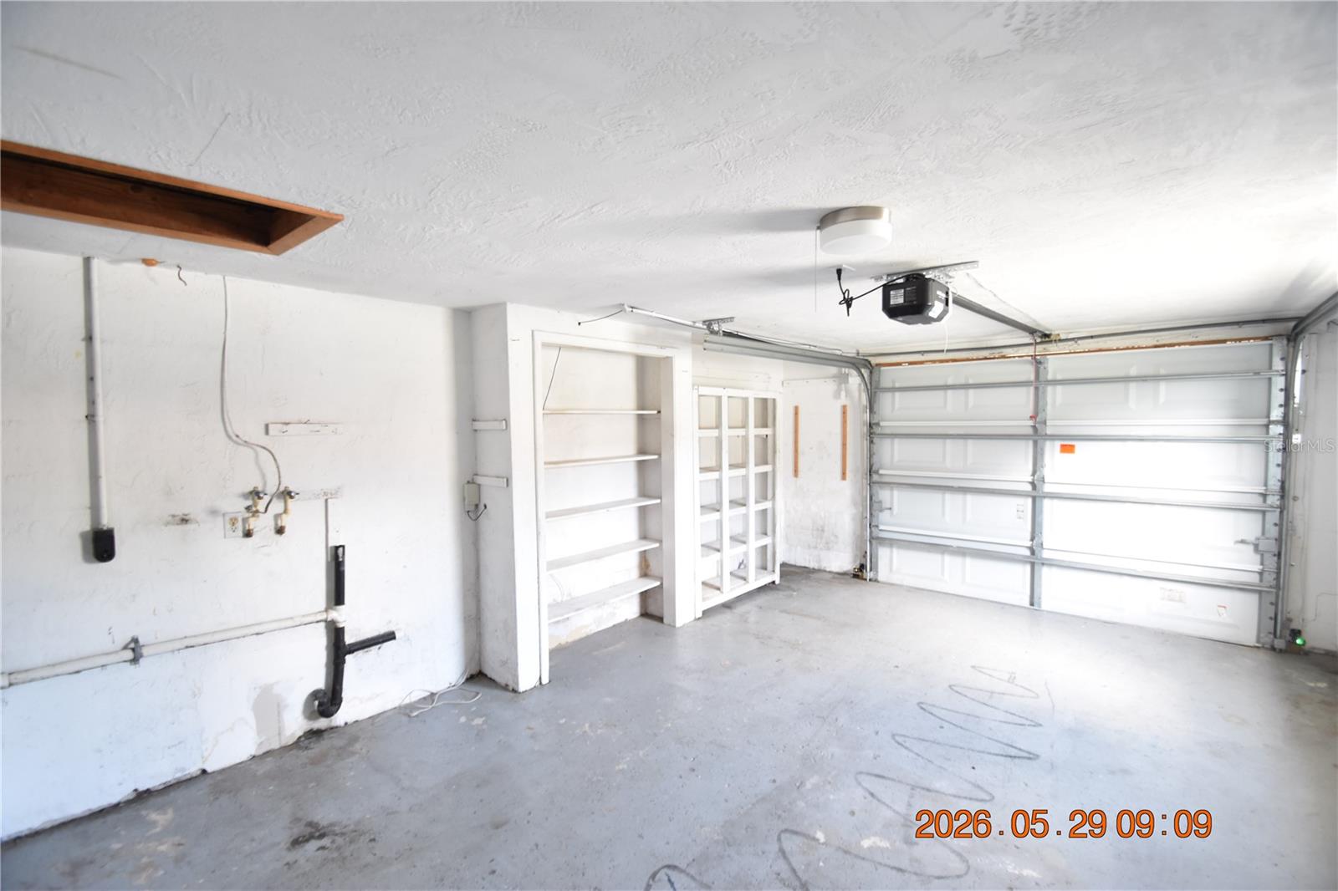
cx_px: 669
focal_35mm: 15
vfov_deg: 77.3
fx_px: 557
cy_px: 446
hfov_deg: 100.4
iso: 800
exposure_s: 1/20
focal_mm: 10
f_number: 3.5
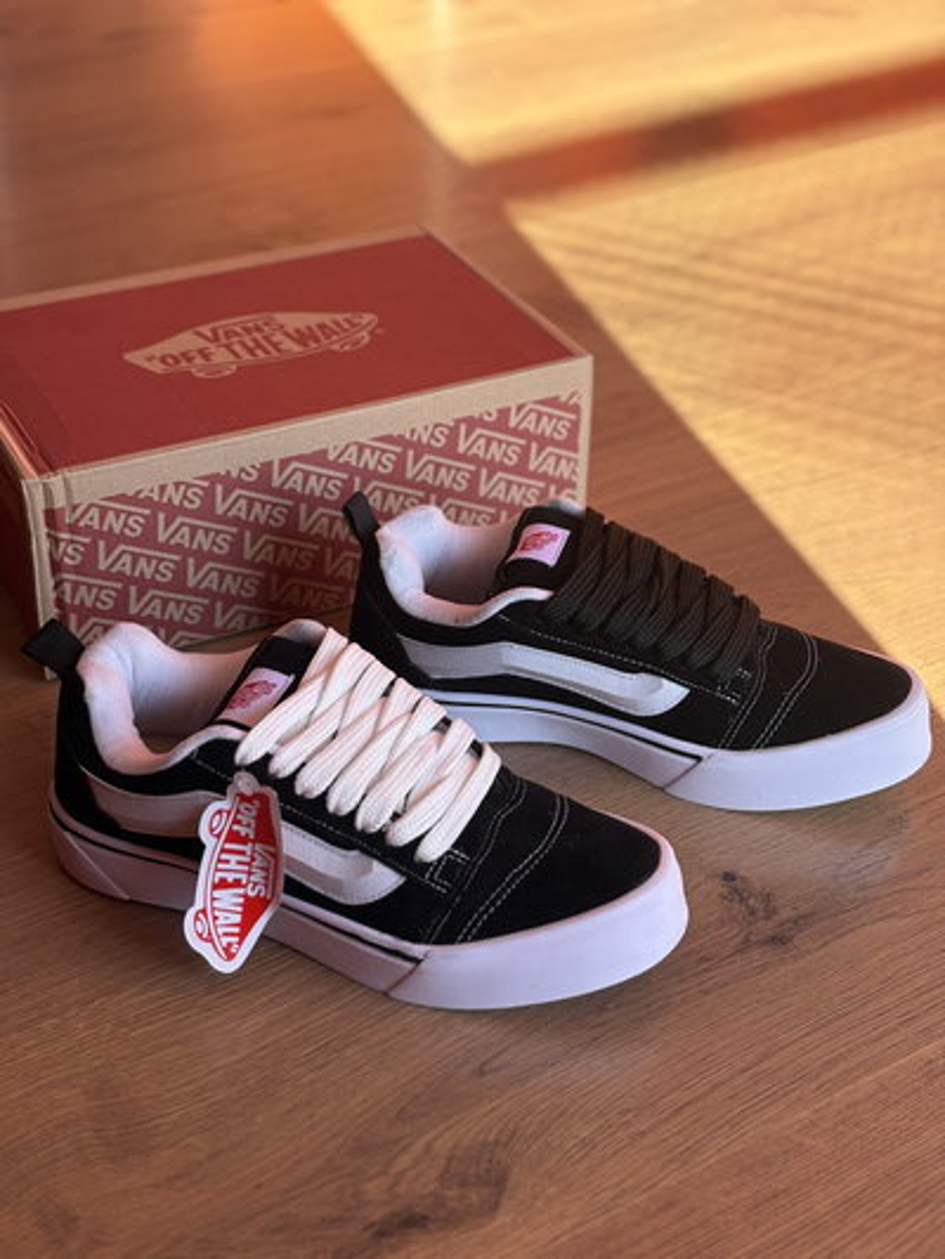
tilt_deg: -33.7
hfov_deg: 28.0
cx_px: 472
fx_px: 1892
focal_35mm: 52
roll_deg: -1.8
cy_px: 630
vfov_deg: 36.8
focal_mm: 5.96
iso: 40
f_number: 1.6
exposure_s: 1/225
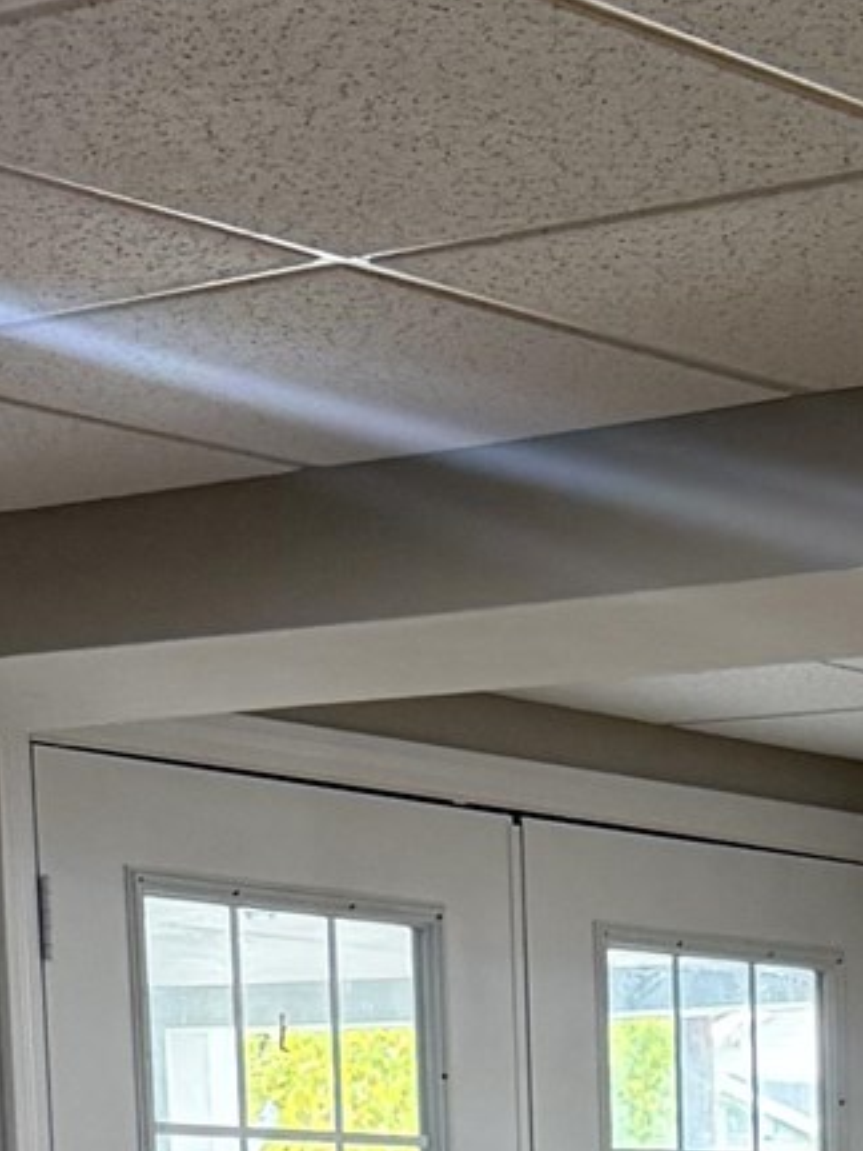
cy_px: 1964
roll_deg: -0.2
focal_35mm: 128
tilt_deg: -8.7
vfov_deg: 14.0
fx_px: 4255
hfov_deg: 11.2
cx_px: 1188
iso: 200
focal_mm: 6.76
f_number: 1.78
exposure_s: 1/60
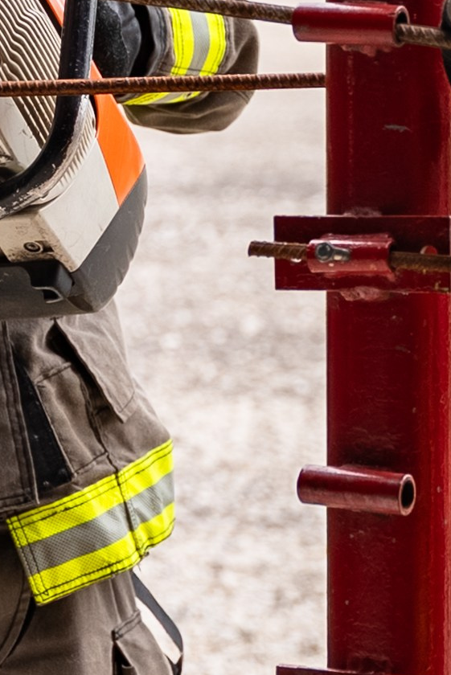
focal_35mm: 233
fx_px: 4373
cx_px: -35
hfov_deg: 5.9
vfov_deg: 8.8
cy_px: 118
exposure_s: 1/500
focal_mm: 46.1
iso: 100
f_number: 2.8
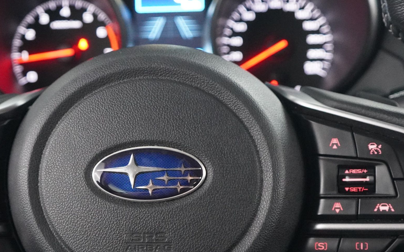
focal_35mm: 69
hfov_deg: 29.7
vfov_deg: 18.7
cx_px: 157
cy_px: 203
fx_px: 760
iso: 6400
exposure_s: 1/20
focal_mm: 28
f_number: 3.5
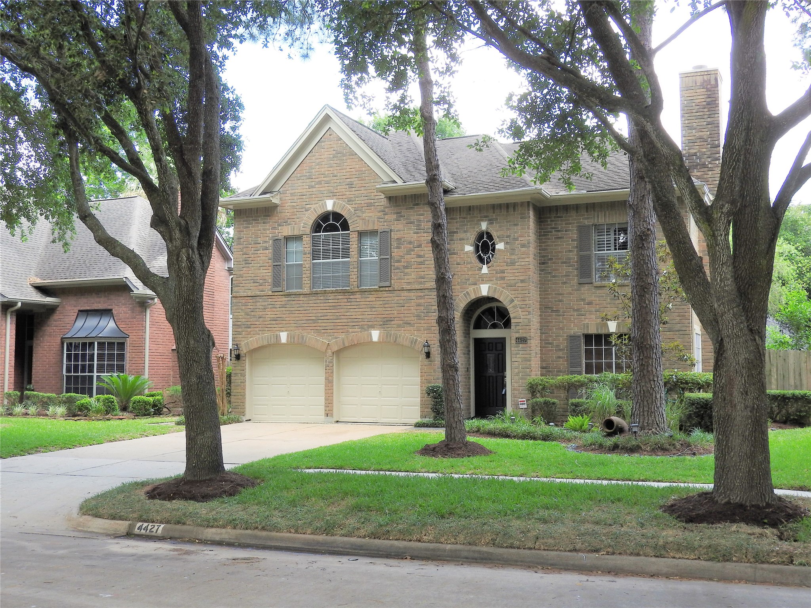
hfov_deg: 46.8
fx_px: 937
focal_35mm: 40
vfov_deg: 36.0
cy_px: 304
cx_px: 406
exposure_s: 1/200
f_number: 3.8
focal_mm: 7.2
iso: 100
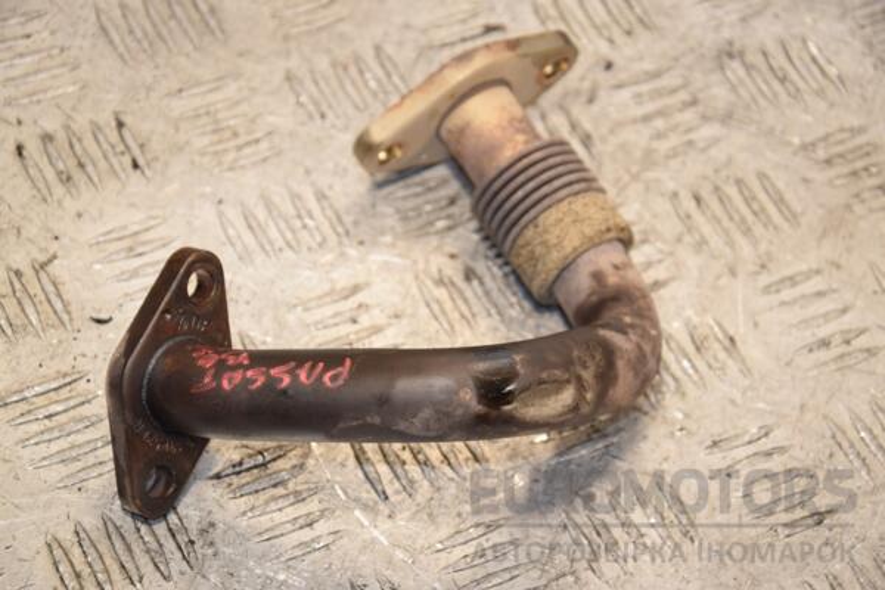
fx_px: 2765
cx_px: 442
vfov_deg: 12.2
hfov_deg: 18.2
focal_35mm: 112
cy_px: 295
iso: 800
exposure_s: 1/200
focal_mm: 75
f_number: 6.3
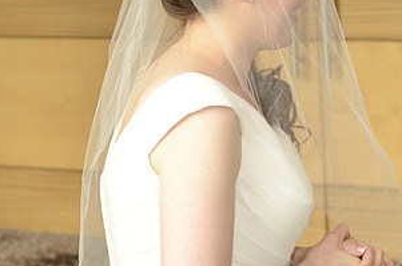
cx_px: 255
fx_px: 1770
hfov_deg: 12.9
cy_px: 25
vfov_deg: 8.6
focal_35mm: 159
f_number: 5
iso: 800
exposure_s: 1/250
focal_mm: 55
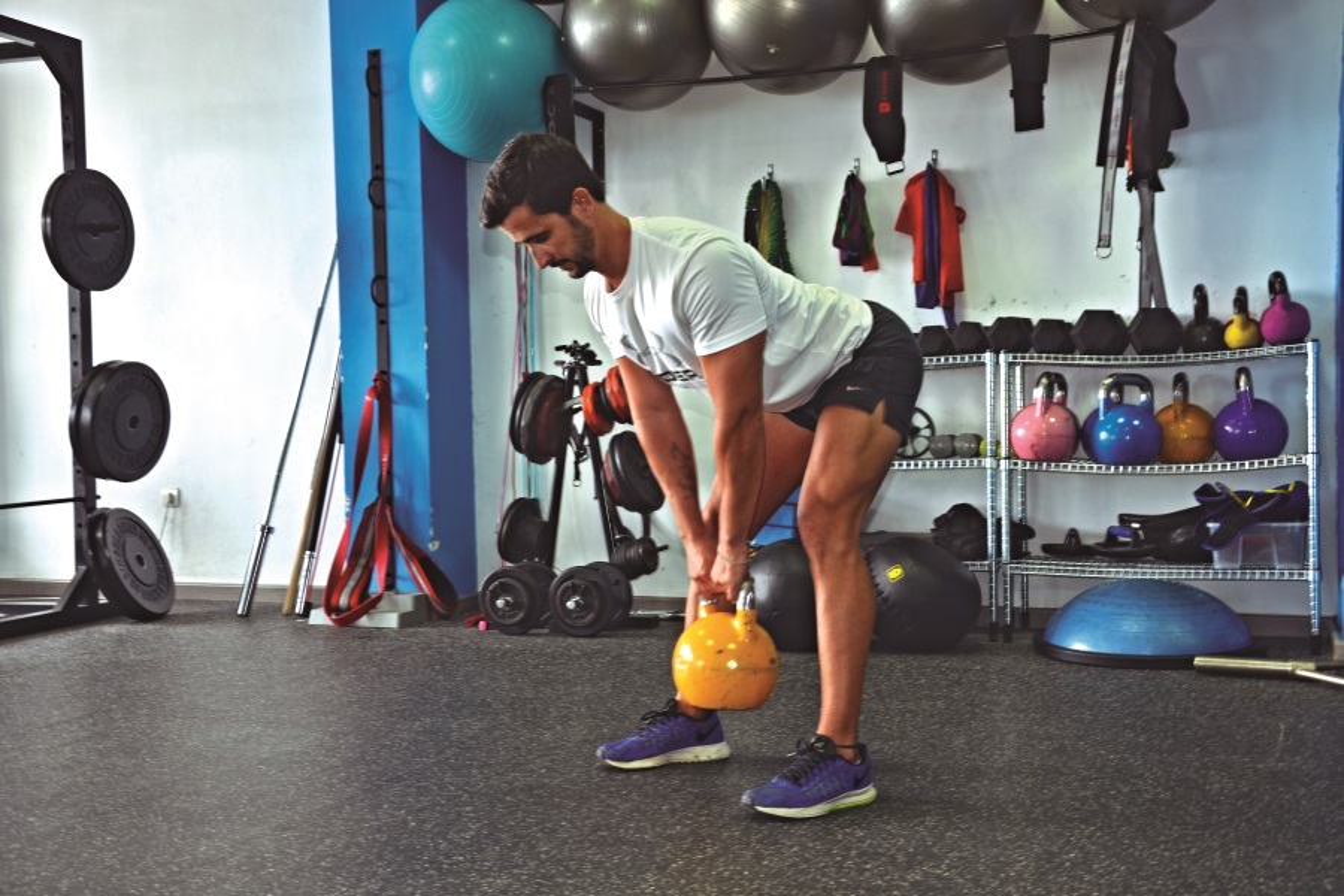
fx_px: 1568
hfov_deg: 46.4
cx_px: 672
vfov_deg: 31.9
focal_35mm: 42
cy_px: 448
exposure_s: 1/5
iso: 160
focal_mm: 28
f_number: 5.6
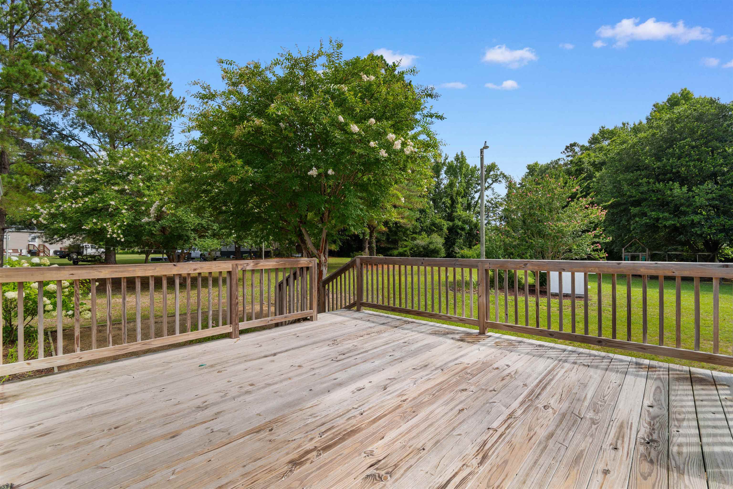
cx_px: 366
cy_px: 244
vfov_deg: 77.3
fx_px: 305
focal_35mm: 15
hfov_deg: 100.4
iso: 100
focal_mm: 10
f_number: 8
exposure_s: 1/250
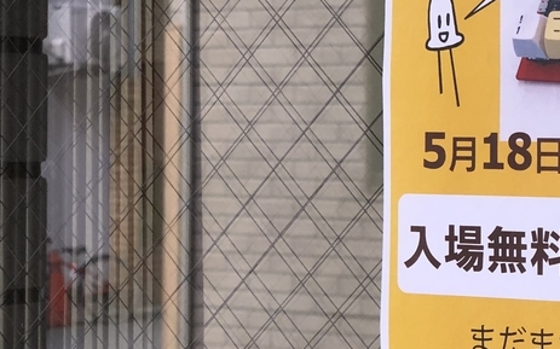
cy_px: 178
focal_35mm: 143
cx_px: 604
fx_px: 2182
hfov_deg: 14.3
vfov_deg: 9.2
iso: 32
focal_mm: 6
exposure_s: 1/50
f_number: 2.4
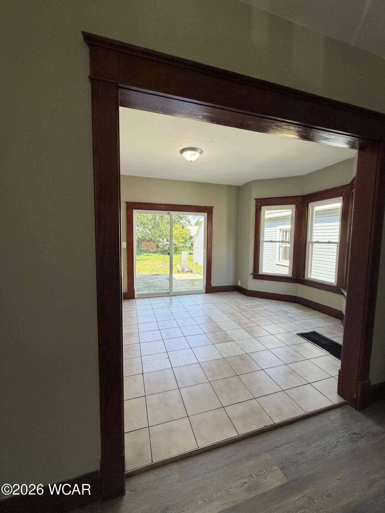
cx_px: 192
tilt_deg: -5.0
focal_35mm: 14
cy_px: 256
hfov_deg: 85.7
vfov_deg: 102.1
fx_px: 208
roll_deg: -0.2
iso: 160
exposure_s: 1/120
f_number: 2.2
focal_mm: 2.22
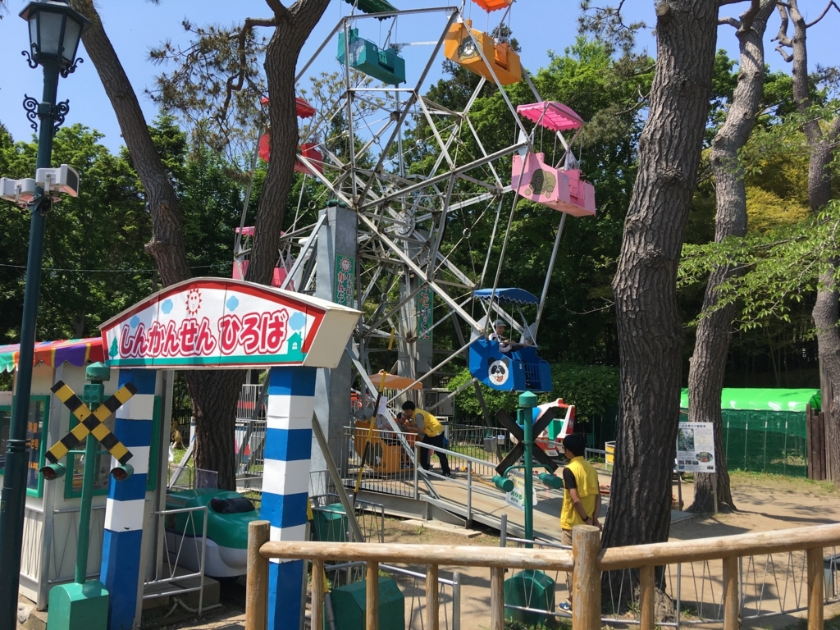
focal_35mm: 29
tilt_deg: +5.4
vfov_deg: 48.2
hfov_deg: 61.7
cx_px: 420
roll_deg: -0.1
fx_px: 704
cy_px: 315
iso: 25
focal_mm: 4.15
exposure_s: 1/1166
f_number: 2.2
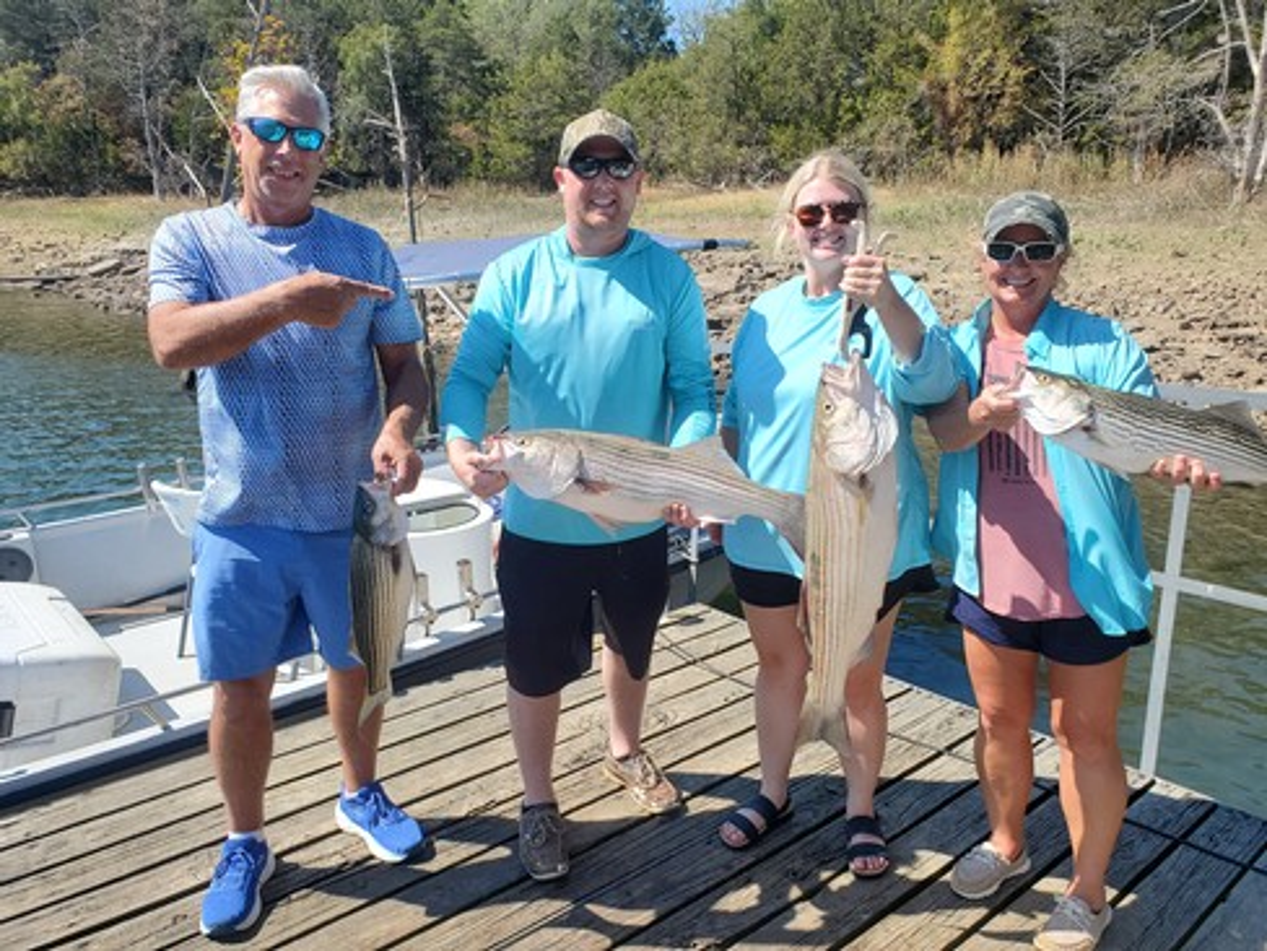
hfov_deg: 67.3
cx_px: 634
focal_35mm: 26
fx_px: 952
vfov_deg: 53.1
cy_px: 476
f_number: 2.4
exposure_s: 1/924
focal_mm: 4.3
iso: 50
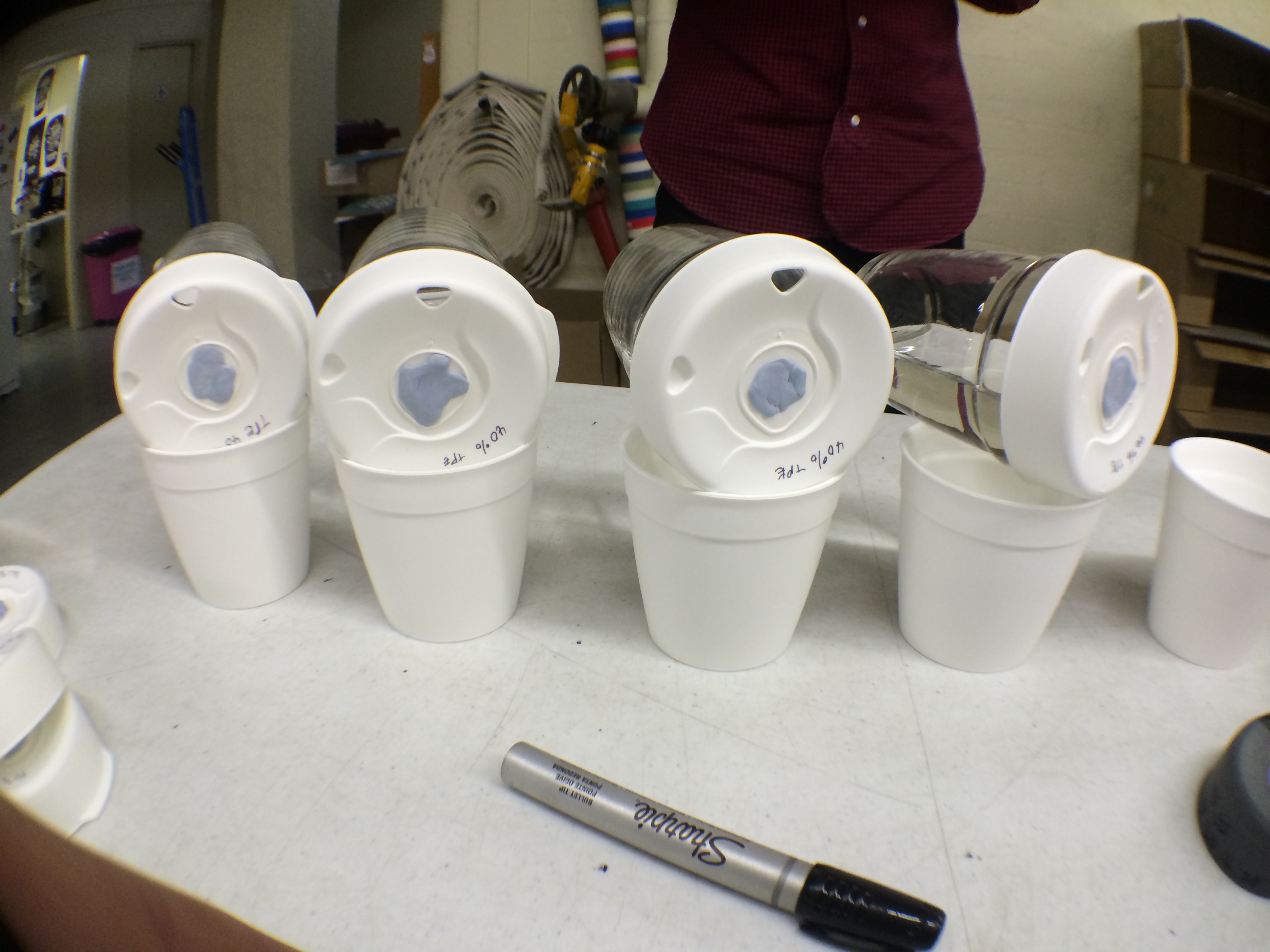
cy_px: 476
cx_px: 635
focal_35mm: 30
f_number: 2.2
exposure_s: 1/33
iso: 80
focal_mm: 4.12
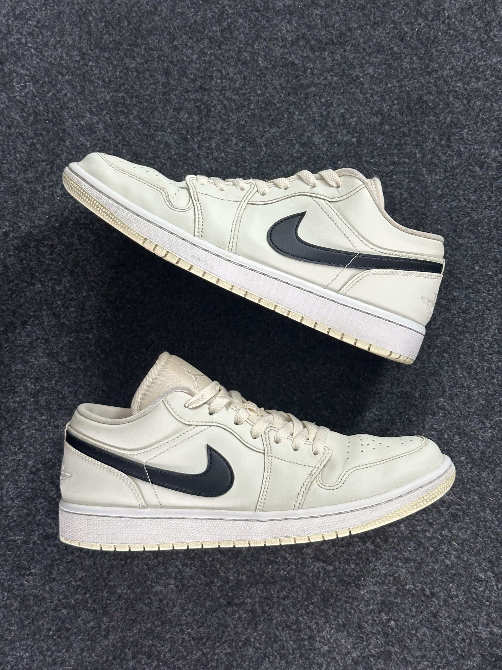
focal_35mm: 48
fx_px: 928
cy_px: 335
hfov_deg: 30.3
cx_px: 251
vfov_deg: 39.7
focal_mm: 6.86
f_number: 1.78
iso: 160
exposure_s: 1/50
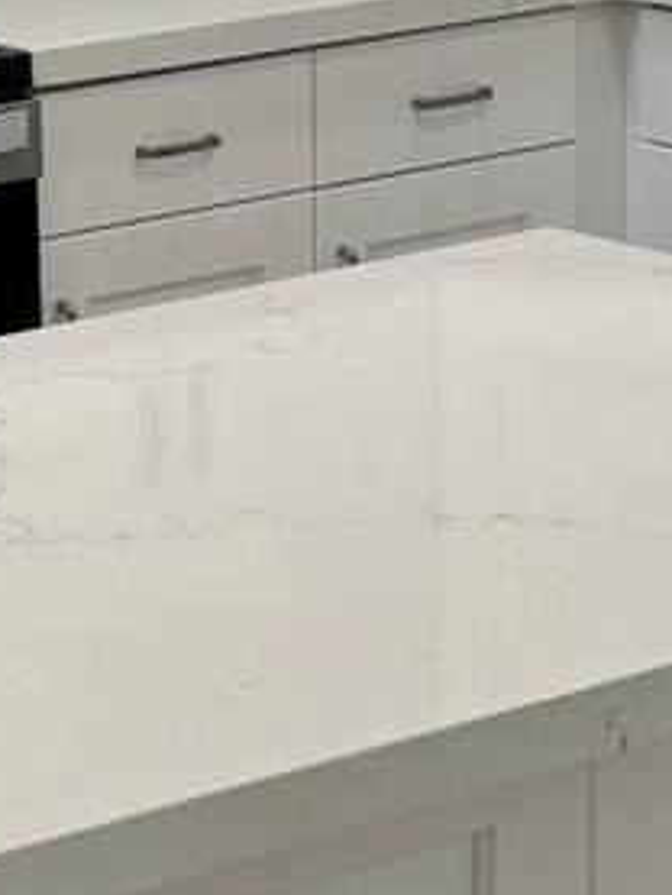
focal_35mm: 144
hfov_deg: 10.0
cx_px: -304
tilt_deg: -9.8
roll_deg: +0.9
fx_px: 3724
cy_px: 152
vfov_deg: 13.6
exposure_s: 1/120
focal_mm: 5.96
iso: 50
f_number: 1.6
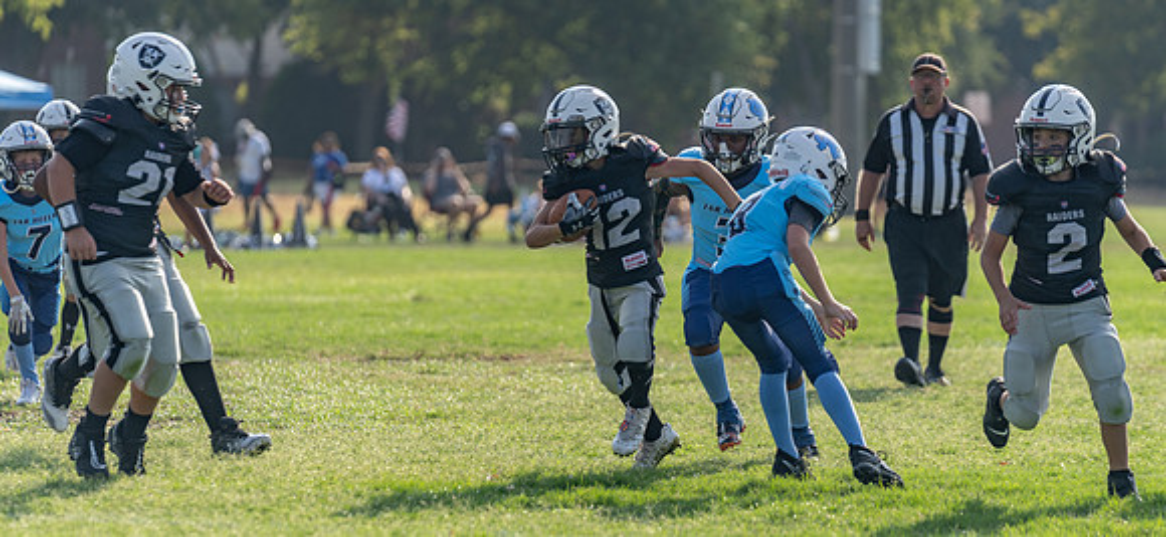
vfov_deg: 4.4
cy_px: 314
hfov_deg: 9.5
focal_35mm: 237
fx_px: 7020
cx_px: 572
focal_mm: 200
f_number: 3.5
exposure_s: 1/1250
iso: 100
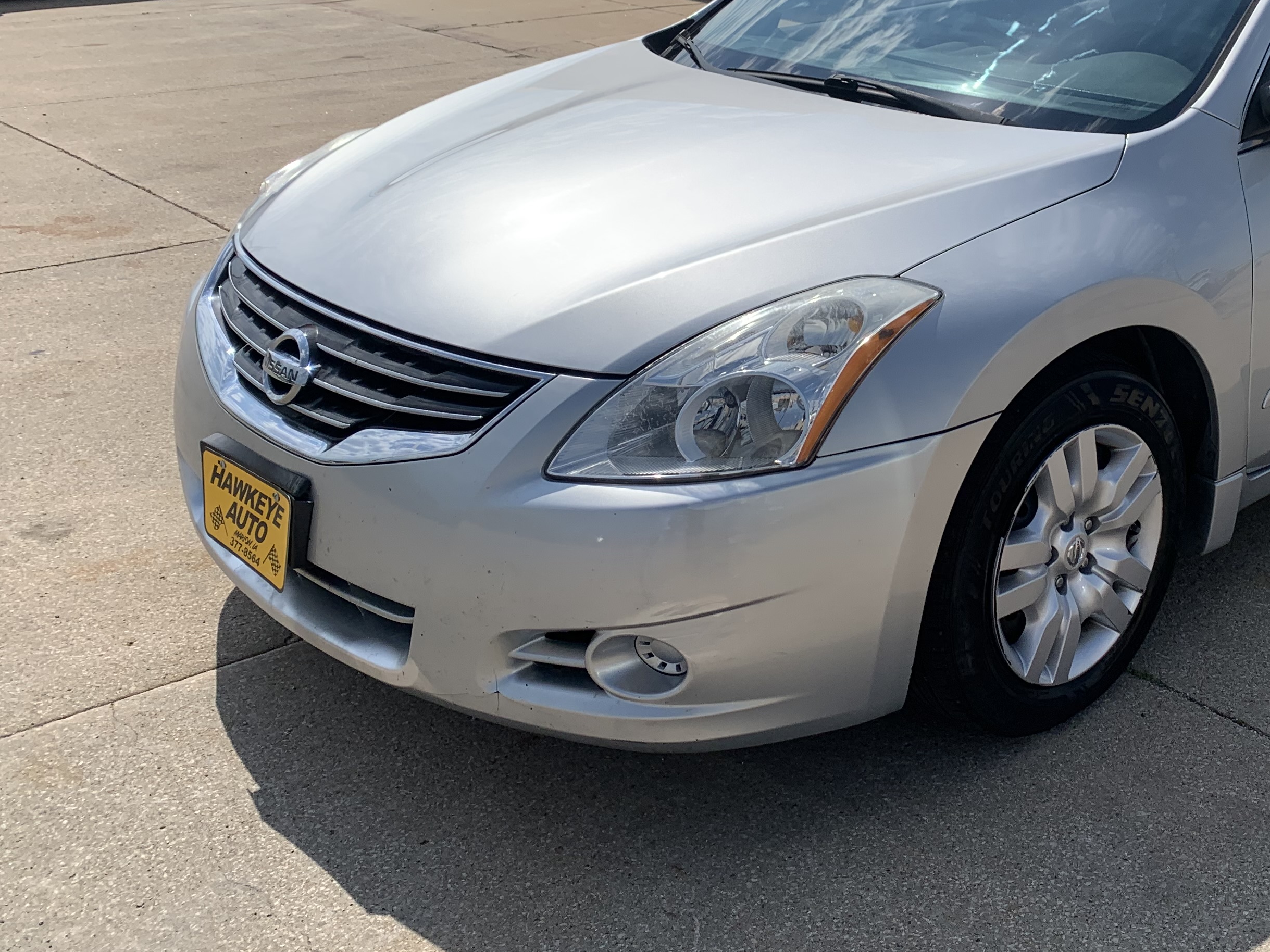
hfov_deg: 42.5
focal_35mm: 43
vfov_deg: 33.1
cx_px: 950
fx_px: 1577
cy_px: 268
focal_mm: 4.25
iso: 25
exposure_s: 1/3788
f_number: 1.8
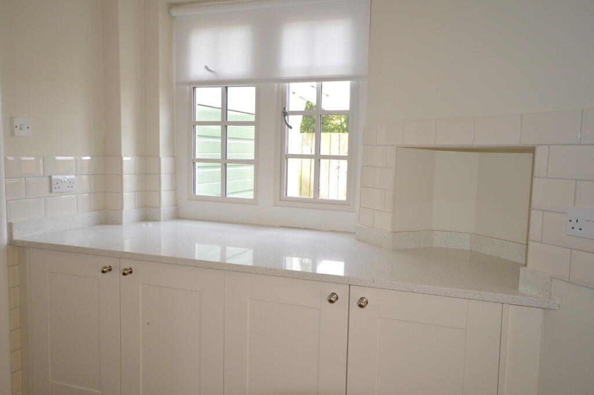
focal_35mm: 30
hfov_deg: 62.0
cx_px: 297
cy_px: 198
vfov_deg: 43.5
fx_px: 495
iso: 900
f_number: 5.6
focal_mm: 20
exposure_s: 1/60
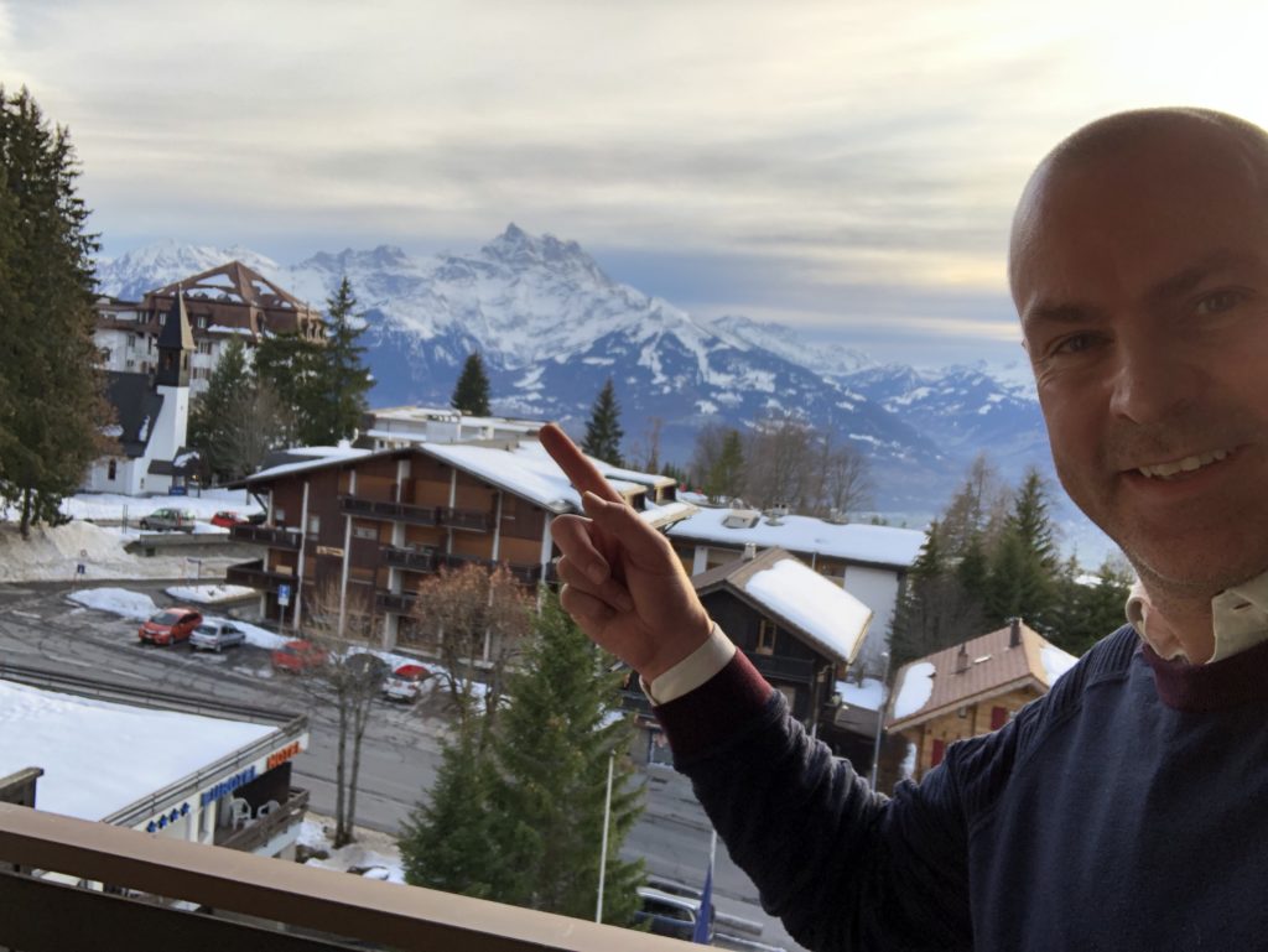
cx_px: 634
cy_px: 476
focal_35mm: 32
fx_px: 1173
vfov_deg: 44.2
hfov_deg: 56.8
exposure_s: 1/120
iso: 20
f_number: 2.2
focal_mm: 2.87
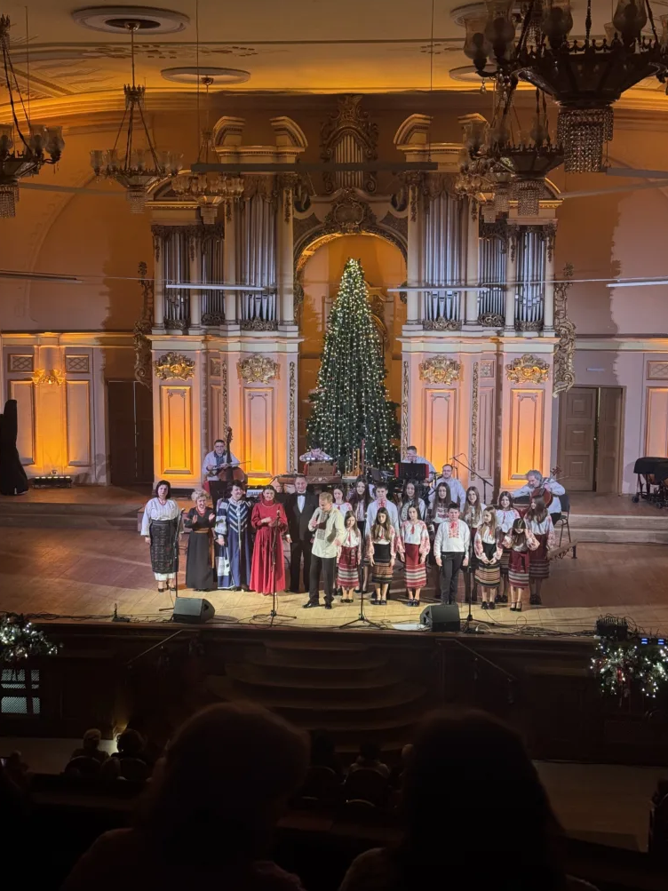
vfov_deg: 38.9
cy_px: 439
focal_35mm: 49
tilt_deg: -7.4
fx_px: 1261
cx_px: 337
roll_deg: -0.4
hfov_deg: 29.7
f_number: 1.78
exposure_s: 1/60
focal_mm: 6.76
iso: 125
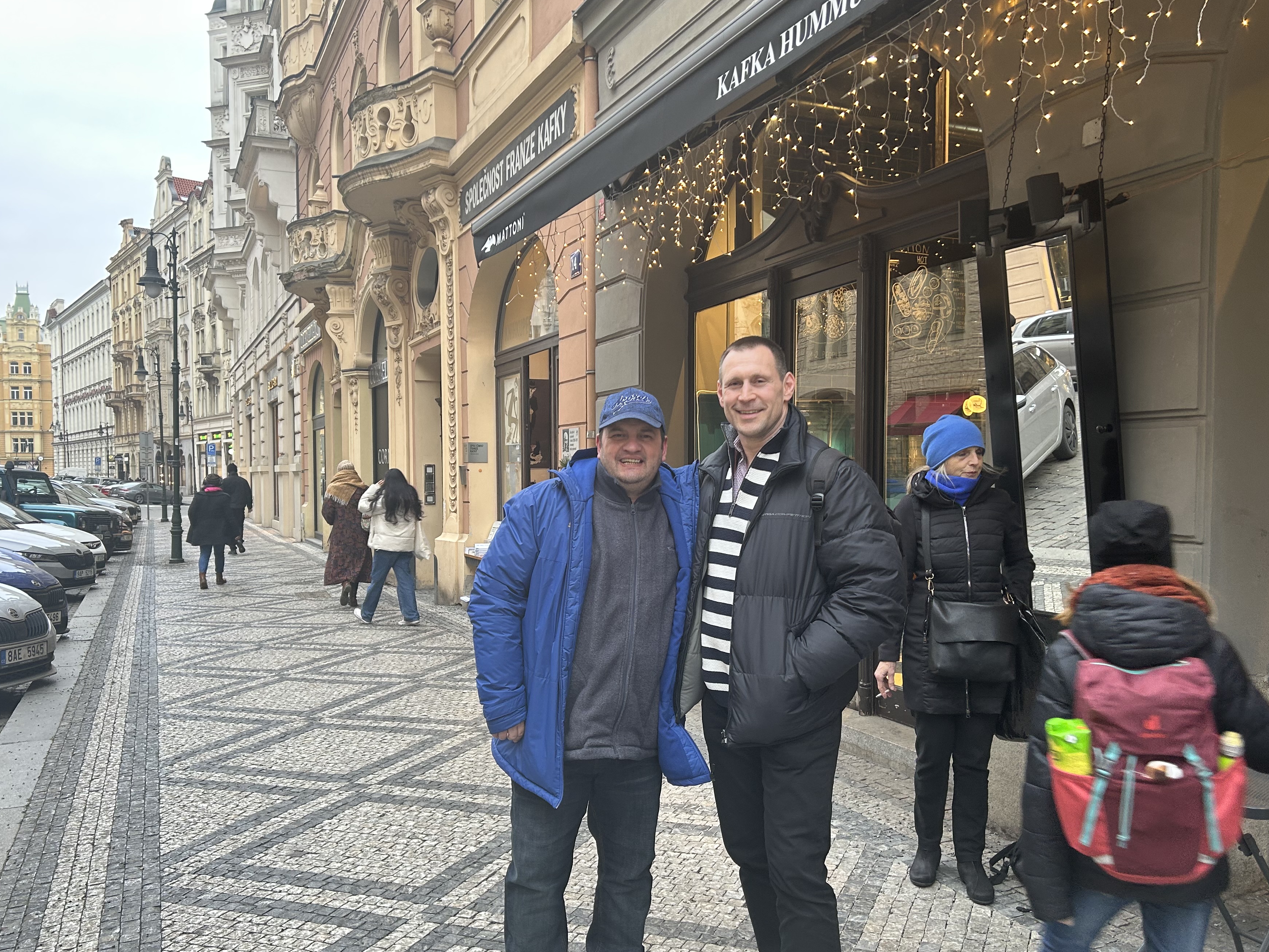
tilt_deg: -2.1
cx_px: 652
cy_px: 516
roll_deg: +0.7
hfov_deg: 60.0
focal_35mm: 30
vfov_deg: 46.8
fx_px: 1100
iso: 64
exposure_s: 1/50
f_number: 1.5
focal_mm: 5.7
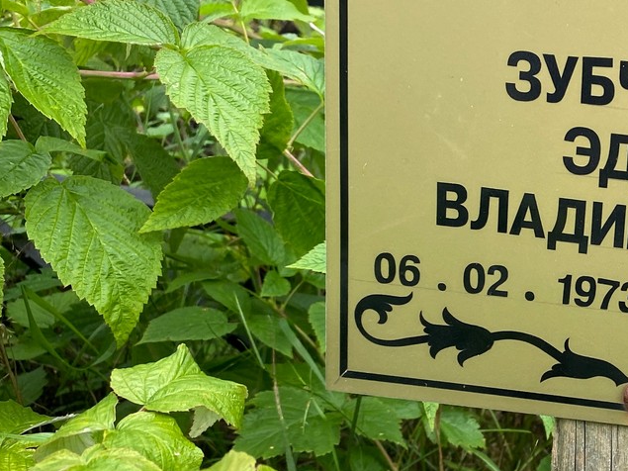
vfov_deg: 24.8
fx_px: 1070
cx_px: 658
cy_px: 281
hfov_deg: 30.0
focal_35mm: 59
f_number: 1.8
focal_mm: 4.25
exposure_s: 1/390
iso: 32
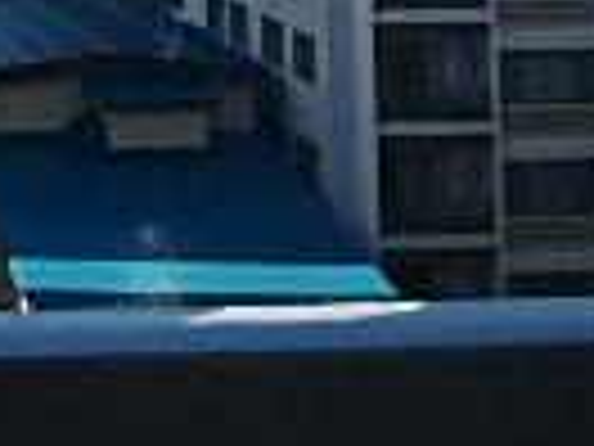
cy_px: -478
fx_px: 1750
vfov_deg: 12.5
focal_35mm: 102
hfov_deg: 16.8
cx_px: -387
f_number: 3.5
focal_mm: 3.7
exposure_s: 1/640
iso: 125
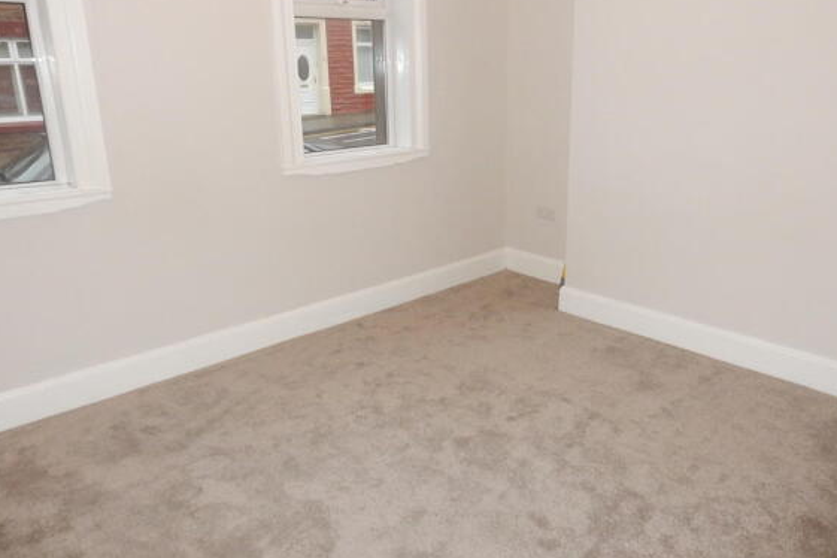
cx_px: 429
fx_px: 628
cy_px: 244
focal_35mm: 27
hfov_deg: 67.4
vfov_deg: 47.8
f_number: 3.7
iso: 400
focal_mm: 4.5
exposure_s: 1/30
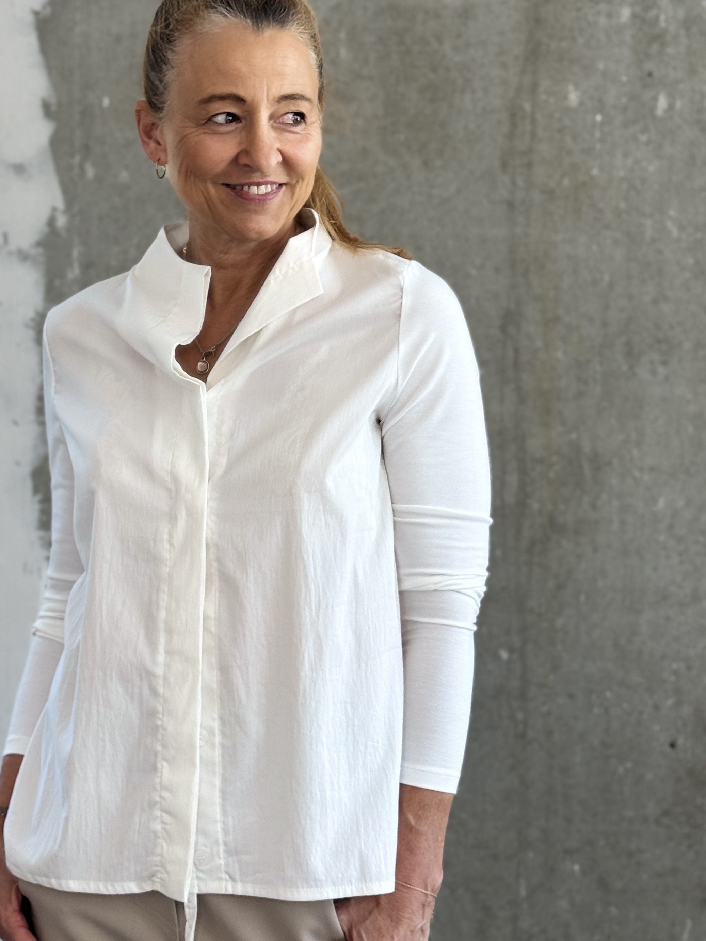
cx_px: 247
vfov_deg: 27.8
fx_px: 1903
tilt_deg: -2.9
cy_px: 423
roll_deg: +0.8
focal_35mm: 70
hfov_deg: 21.0
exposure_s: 1/100
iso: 64
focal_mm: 6.76
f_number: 1.78
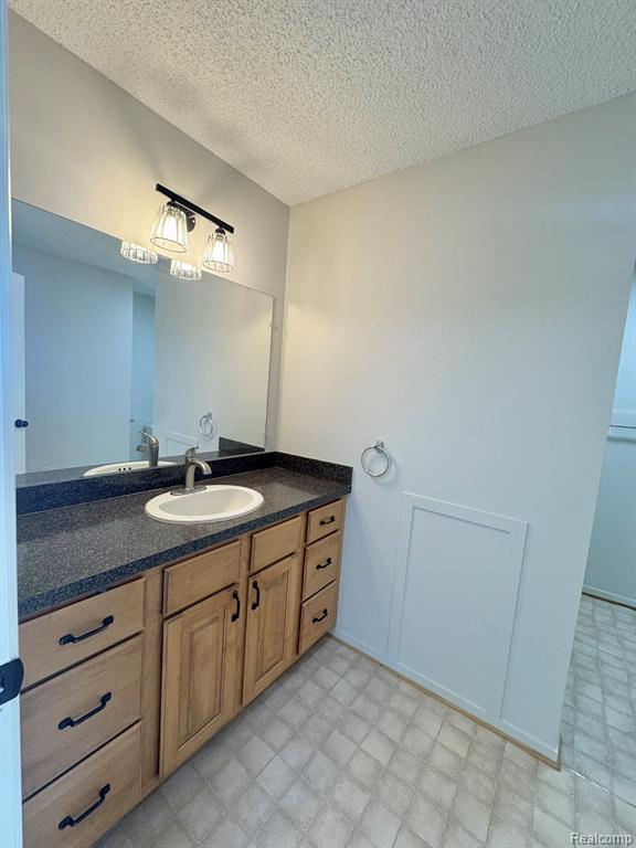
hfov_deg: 85.7
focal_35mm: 14
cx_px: 318
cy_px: 424
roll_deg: -4.1
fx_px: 343
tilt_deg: -6.6
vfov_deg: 102.1
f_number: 2.2
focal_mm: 2.22
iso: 125
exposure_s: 1/120
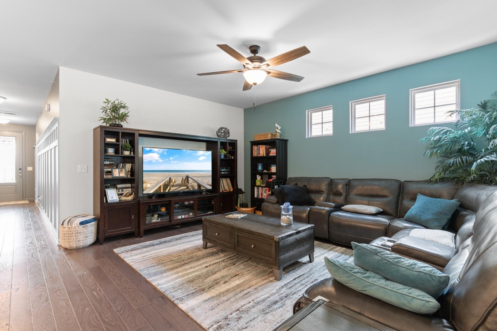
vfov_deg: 73.7
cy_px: 166
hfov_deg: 96.7
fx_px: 221
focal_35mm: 16
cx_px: 248
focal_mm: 11
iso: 100
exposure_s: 1.6
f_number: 4.8
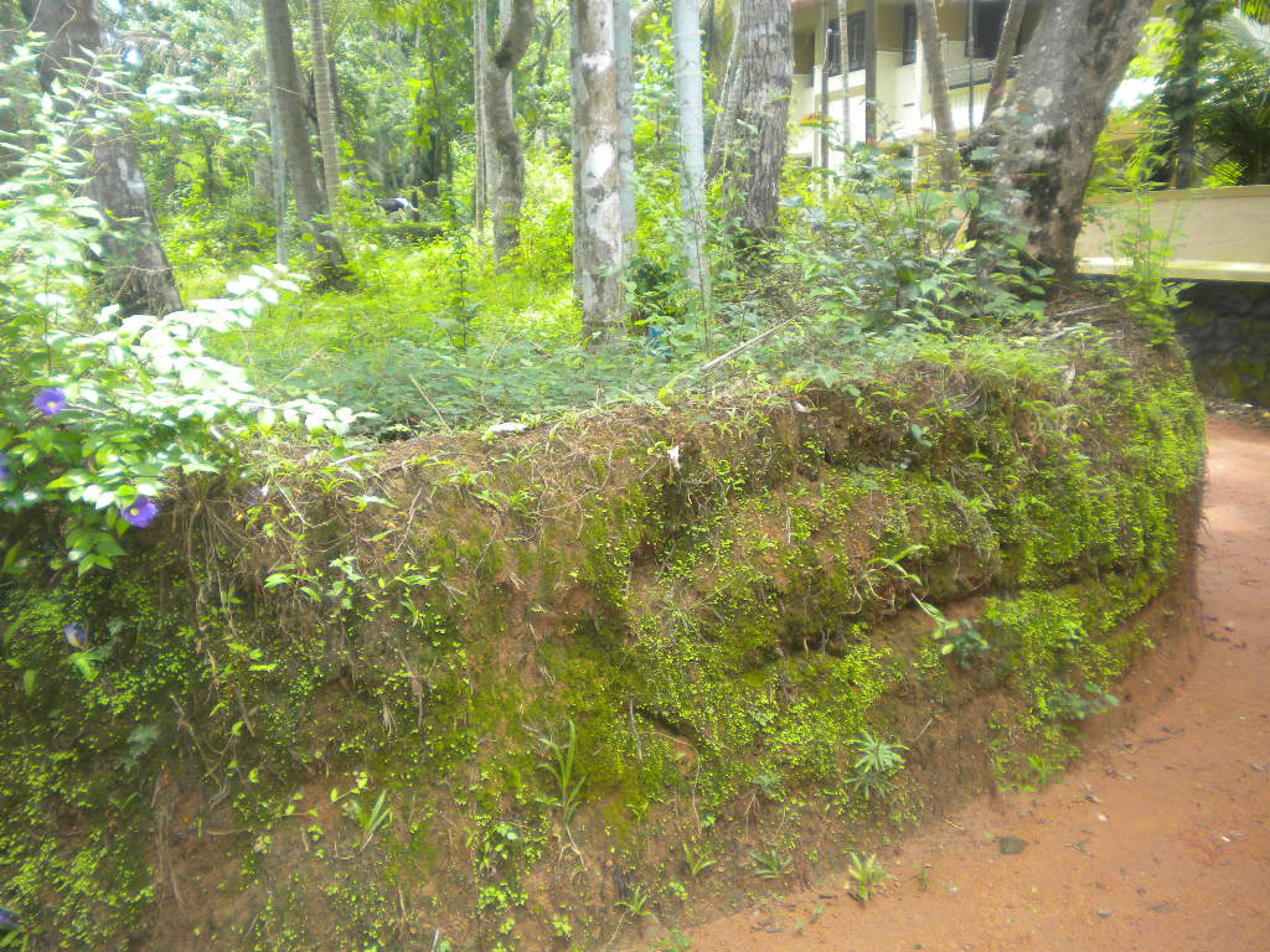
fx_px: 1284
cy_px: 476
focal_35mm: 35
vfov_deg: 40.7
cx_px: 635
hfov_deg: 52.6
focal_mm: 6.3
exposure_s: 1/123
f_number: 3.1
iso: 113
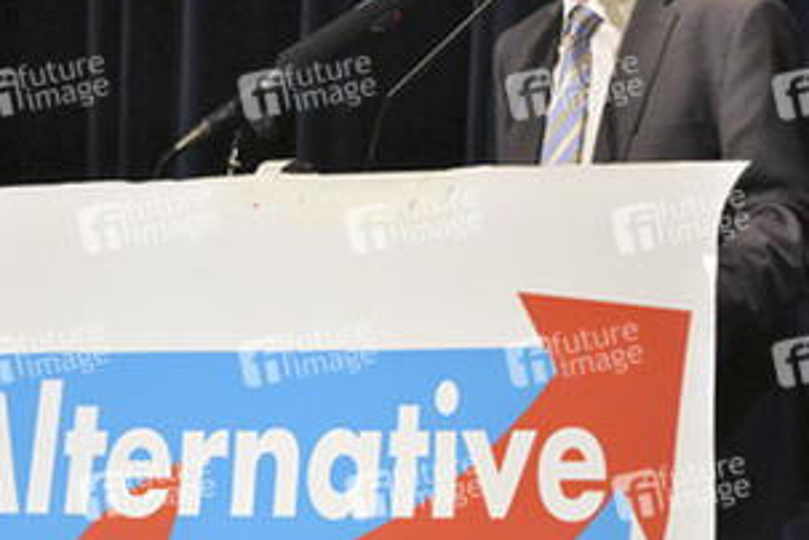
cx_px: 343
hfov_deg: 5.4
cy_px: 155
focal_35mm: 379
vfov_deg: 3.6
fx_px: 8516
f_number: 6.3
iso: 3200
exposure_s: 1/160
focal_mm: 170
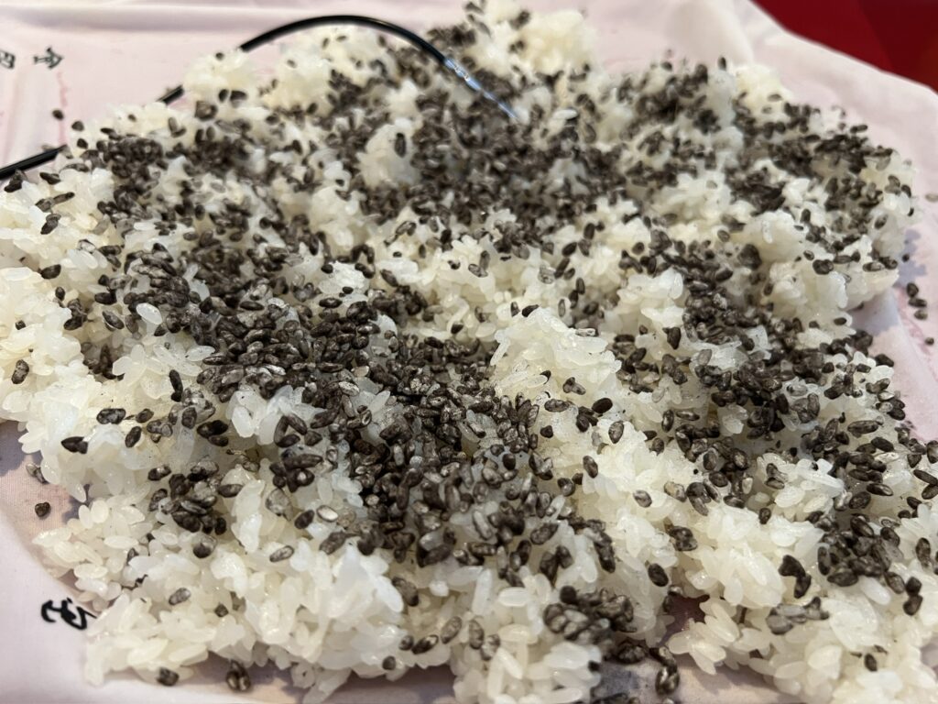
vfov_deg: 53.1
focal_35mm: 26
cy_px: 352
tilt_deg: -48.1
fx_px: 705
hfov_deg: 67.3
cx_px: 469
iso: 160
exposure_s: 1/50
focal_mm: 5.7
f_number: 1.5
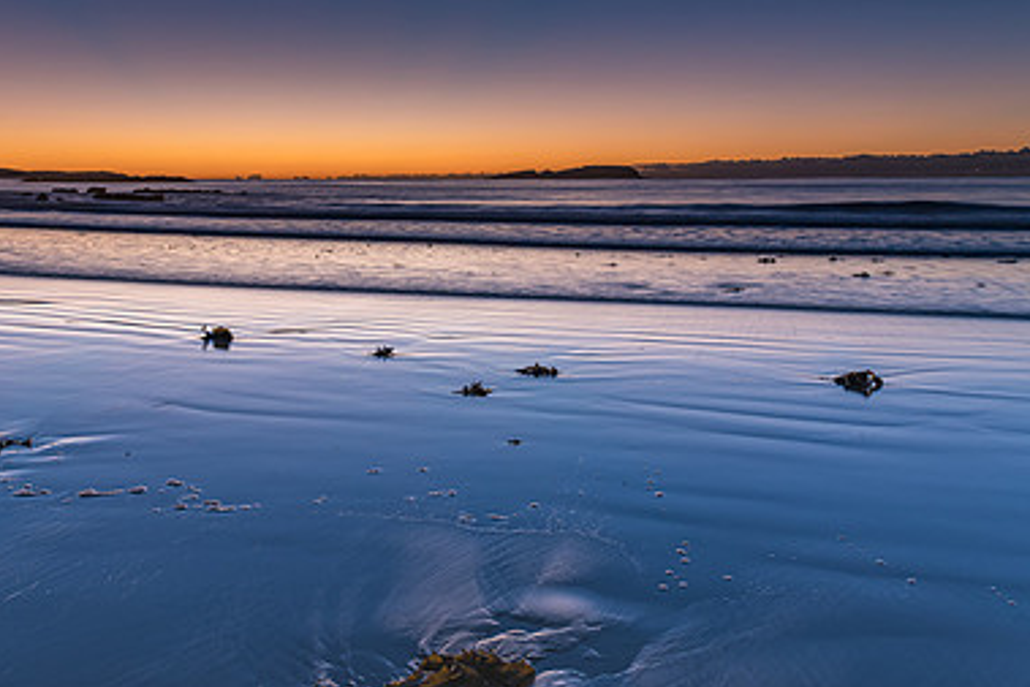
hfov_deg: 51.4
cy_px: 305
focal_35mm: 37
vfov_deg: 35.9
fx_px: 1059
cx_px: 389
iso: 160
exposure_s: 1.6
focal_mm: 24
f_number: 8
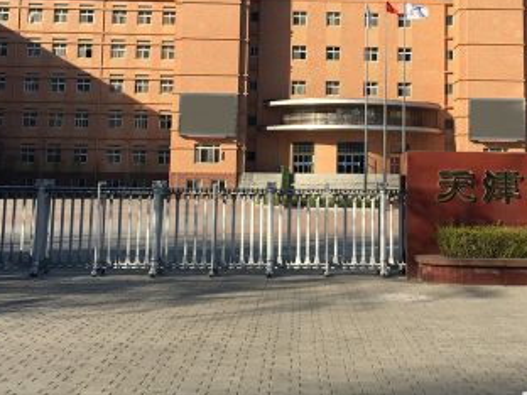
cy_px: 55
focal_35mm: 65
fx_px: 990
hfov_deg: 29.6
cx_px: 355
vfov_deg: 22.2
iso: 25
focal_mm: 4.15
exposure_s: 1/1221
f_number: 2.2
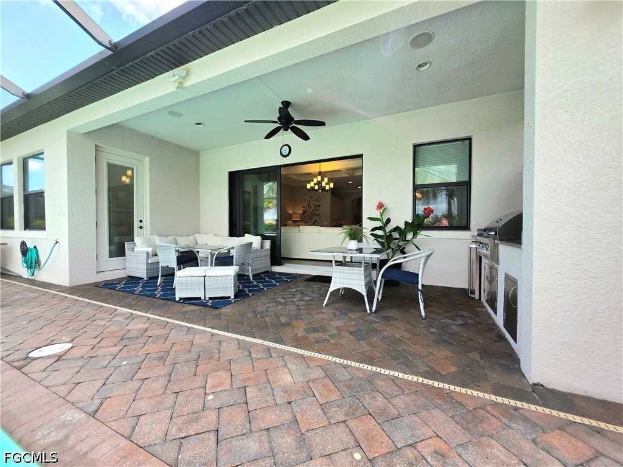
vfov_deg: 89.9
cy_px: 234
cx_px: 312
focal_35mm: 13
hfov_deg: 106.2
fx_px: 234
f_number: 1.9
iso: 40
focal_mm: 2.2
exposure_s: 1/345
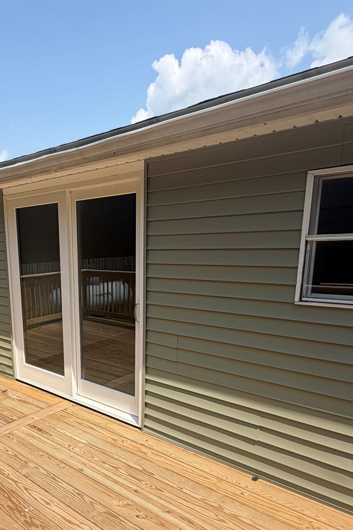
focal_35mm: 26
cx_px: 84
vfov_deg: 68.5
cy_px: 327
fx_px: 382
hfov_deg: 47.5
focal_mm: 2.22
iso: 20
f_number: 2.2
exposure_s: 1/770
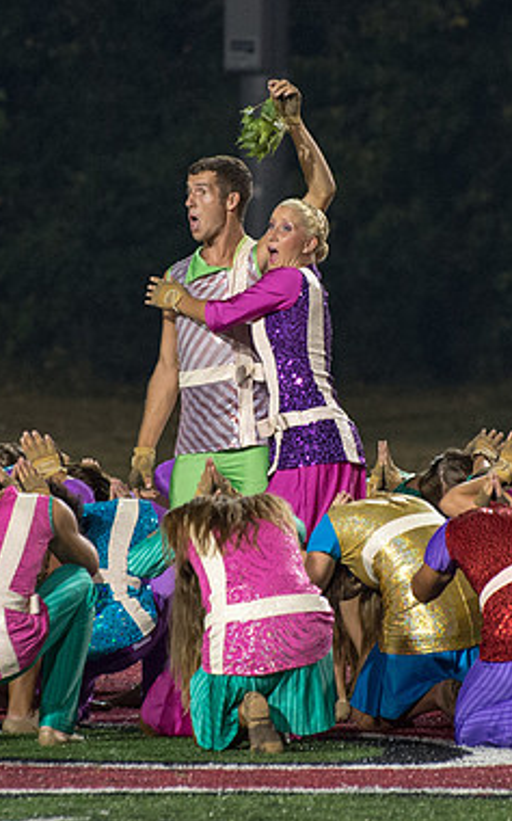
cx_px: 293
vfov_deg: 4.0
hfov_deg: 2.5
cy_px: 317
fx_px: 11649
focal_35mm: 521
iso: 4000
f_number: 5.3
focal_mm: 220
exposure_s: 1/200
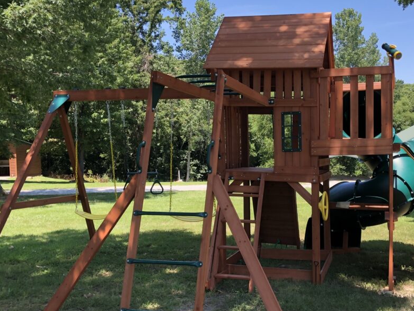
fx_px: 514
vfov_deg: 33.6
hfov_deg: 43.5
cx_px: 258
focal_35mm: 43
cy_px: 170
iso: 20
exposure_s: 1/333
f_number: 1.8
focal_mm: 4
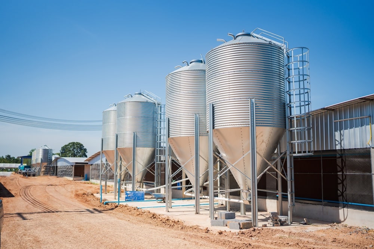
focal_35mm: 35
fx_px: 364
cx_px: 187
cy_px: 124
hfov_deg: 54.4
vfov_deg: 37.9
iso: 160
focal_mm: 35
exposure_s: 1/8000
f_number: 1.4
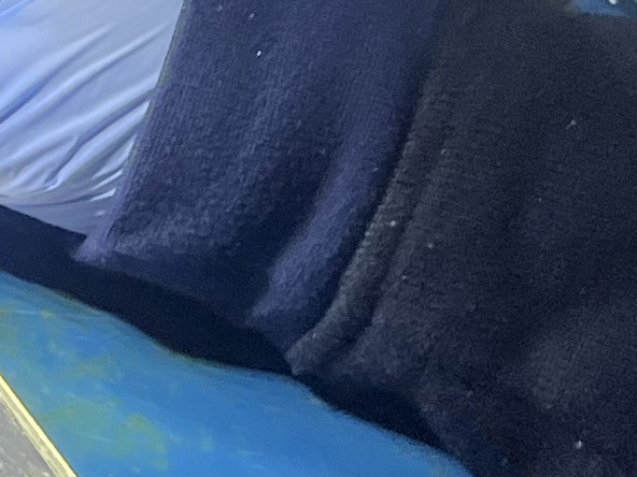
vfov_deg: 8.4
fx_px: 3257
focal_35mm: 177
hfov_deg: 10.6
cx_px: -471
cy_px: 247
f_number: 1.6
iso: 125
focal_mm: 5.1
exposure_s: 1/110
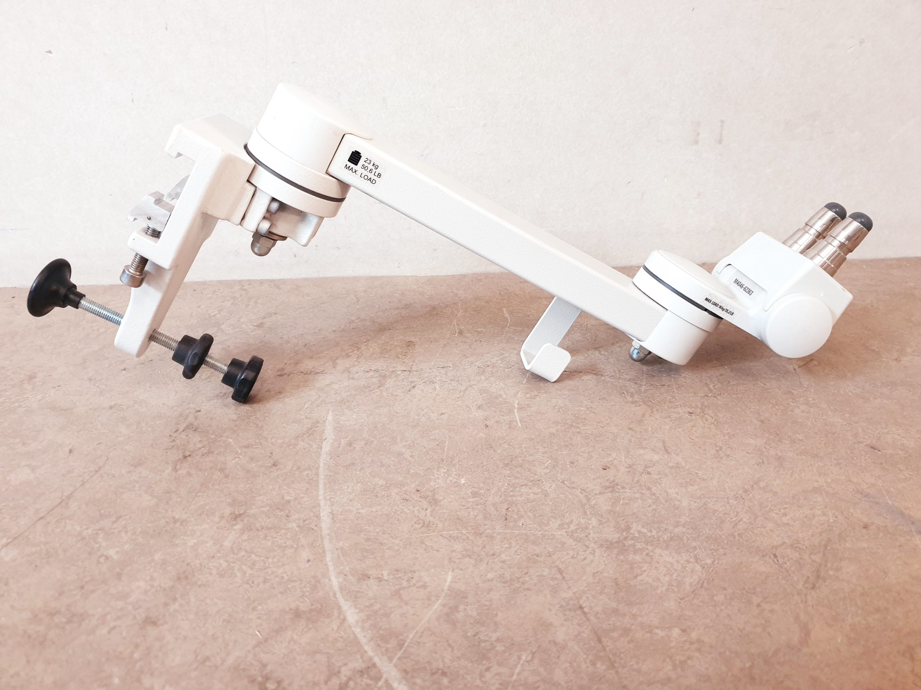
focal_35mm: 26
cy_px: 345
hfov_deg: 67.3
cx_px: 460
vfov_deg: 53.1
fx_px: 692
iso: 200
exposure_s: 1/50
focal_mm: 4.3
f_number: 1.5
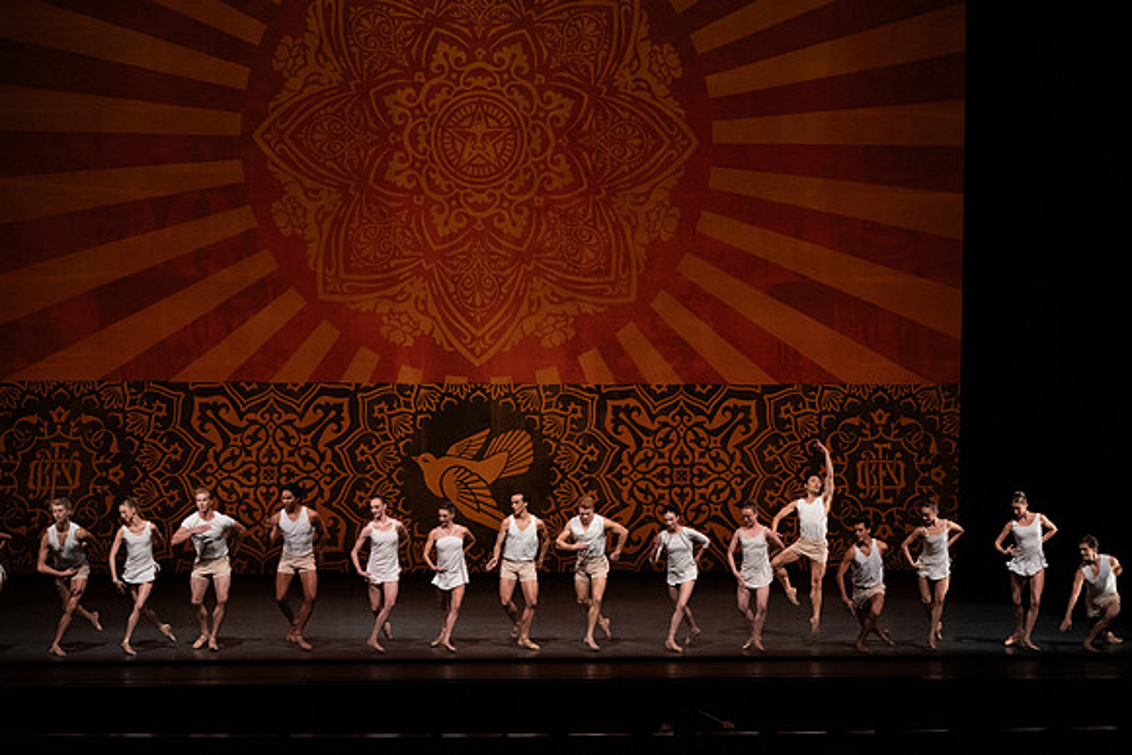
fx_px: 3145
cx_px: 566
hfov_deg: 20.4
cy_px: 378
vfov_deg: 13.7
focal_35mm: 100
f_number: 8
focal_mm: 100
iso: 6400
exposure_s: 1/400
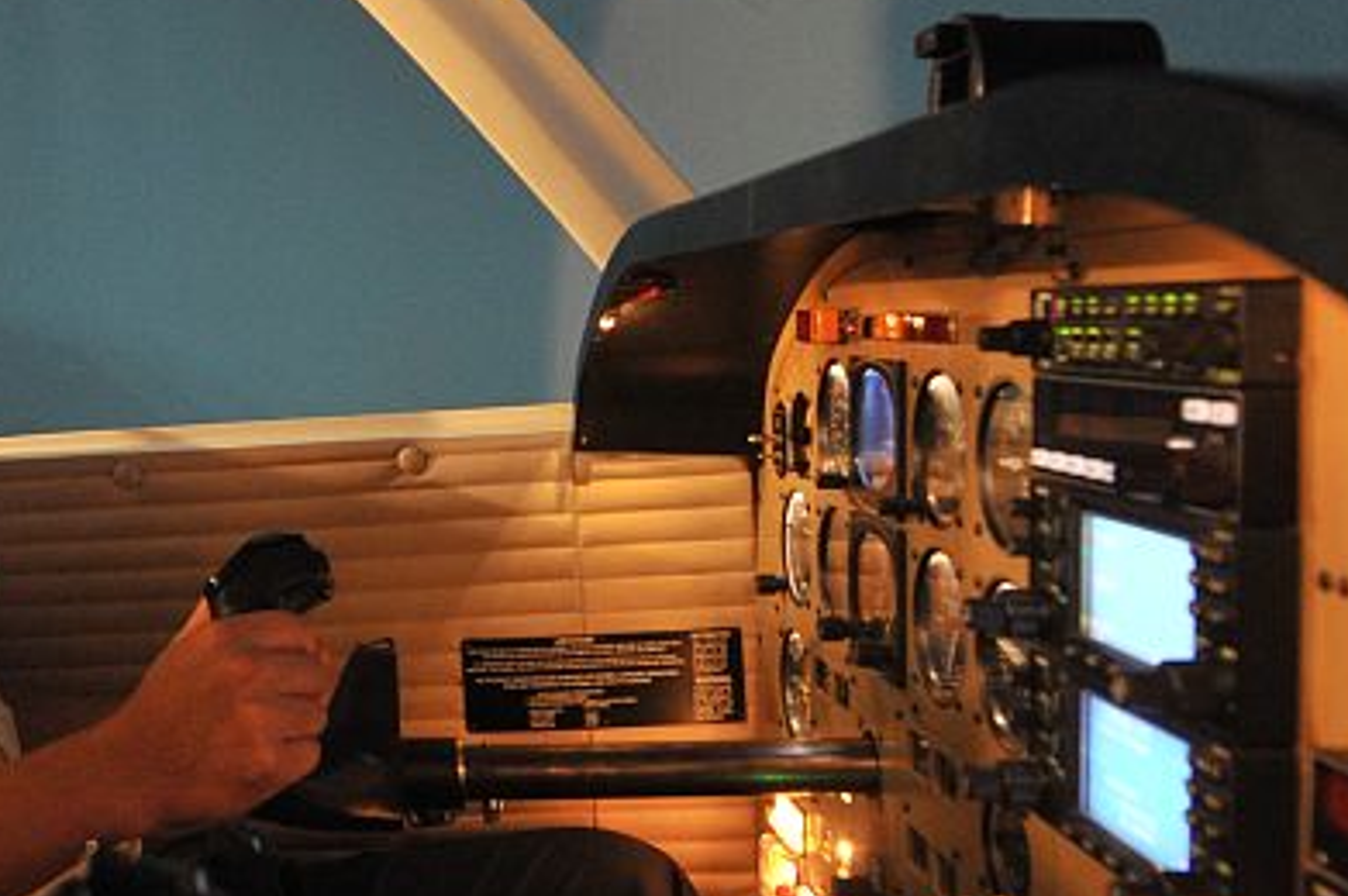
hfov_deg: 42.9
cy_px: 386
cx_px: 224
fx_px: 1609
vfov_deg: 31.1
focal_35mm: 43
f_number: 5.6
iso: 1600
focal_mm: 14
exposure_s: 1/40
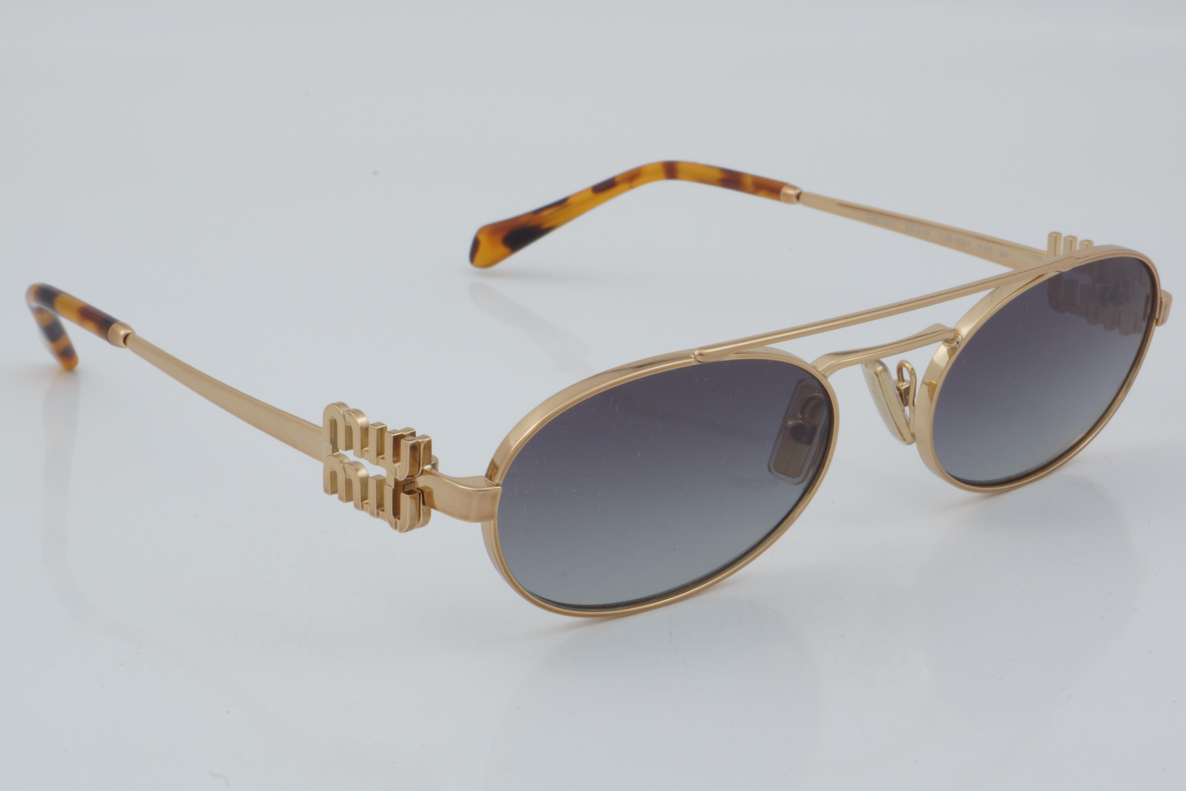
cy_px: 396
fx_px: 2471
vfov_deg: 18.2
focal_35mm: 75
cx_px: 593
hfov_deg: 27.0
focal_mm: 50
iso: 100
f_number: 32
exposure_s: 1/4
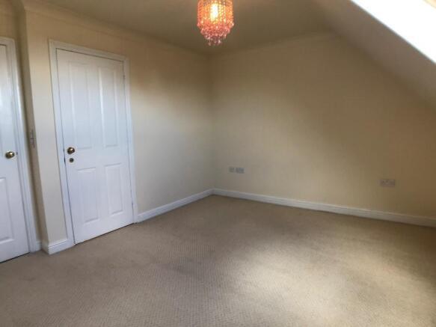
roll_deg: +1.0
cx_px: 218
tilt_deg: -4.4
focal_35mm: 28
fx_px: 353
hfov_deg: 63.5
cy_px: 164
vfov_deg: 49.7
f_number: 1.8
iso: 32
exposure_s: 1/50
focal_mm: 3.99
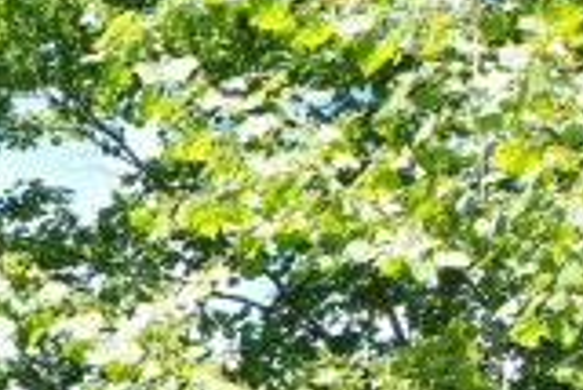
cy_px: 867
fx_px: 1670
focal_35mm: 103
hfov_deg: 17.3
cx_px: -353
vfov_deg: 11.5
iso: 100
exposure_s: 1/500
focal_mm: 8.38
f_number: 2.8
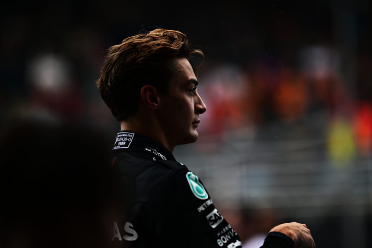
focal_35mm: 200
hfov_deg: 10.3
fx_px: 2067
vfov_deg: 6.9
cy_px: 124
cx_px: 186
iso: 400
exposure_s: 1/1250
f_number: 2
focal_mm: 200
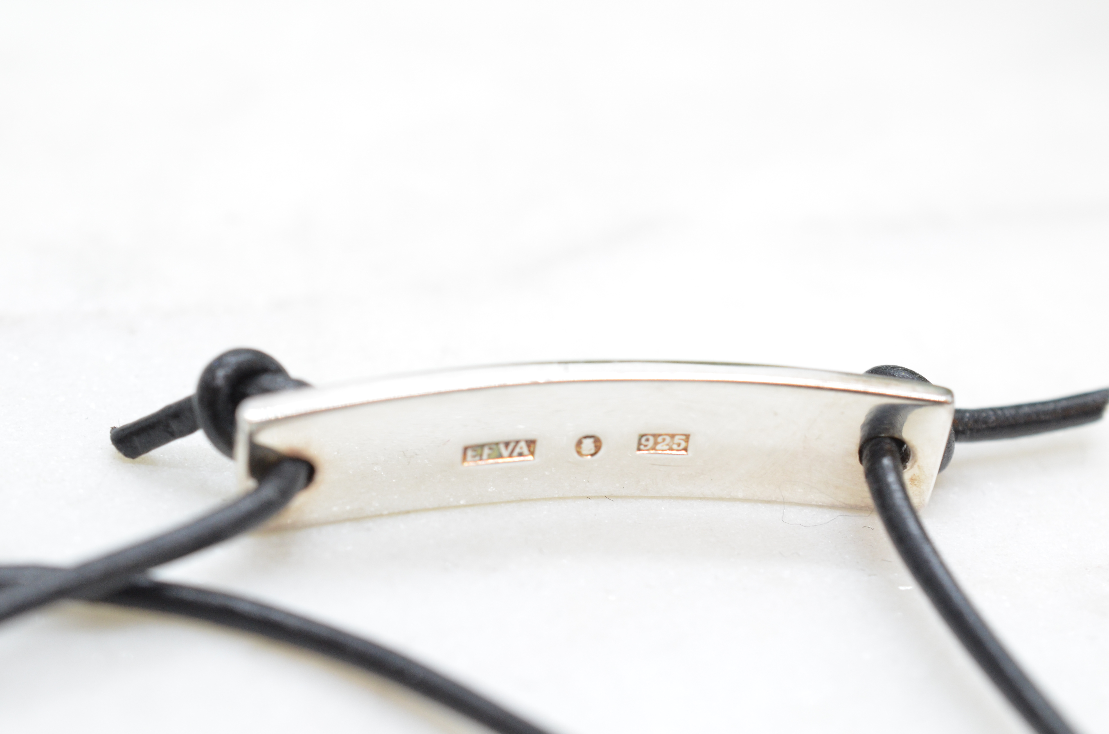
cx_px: 554
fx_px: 1845
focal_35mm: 60
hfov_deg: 33.5
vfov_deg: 22.5
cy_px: 367
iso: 1000
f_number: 9
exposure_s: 1/80
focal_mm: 40
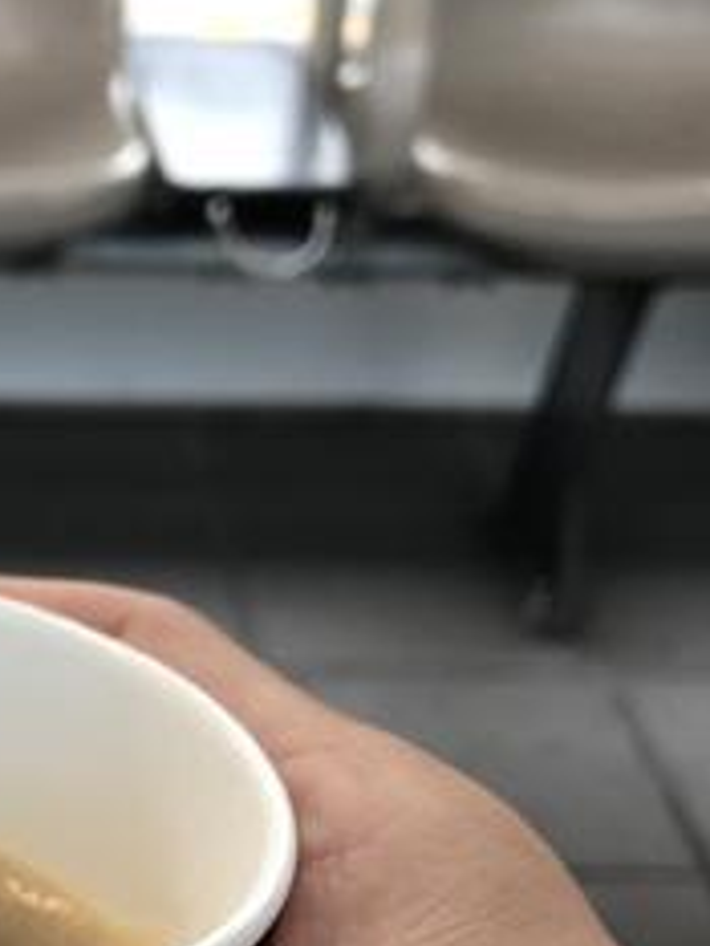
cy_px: 974
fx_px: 1967
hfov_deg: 19.1
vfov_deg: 25.5
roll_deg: +0.6
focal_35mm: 72
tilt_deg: -38.5
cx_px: -191
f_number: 1.8
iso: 25
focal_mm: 3.99
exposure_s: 1/50
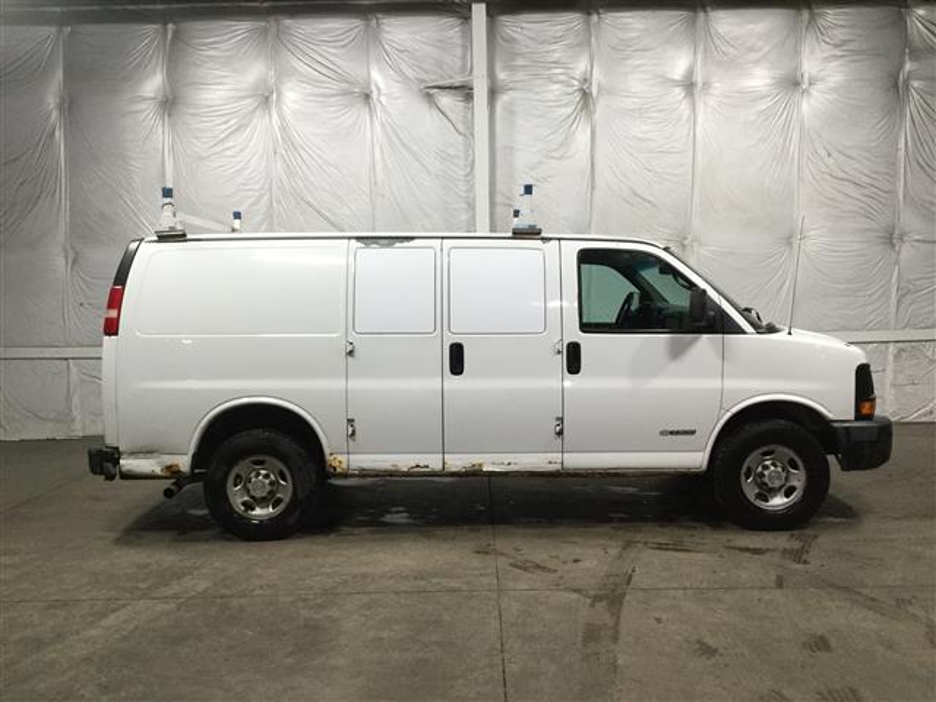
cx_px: 468
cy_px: 351
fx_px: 838
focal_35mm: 31
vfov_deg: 45.4
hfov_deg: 58.4
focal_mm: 3.3
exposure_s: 1/30
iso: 40
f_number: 2.4
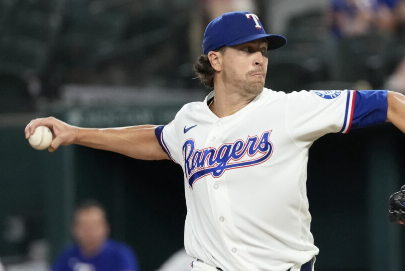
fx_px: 8541
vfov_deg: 1.8
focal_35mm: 759
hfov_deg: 2.7
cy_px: 157
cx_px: 254
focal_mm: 400
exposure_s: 1/1250
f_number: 4.5
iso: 4000
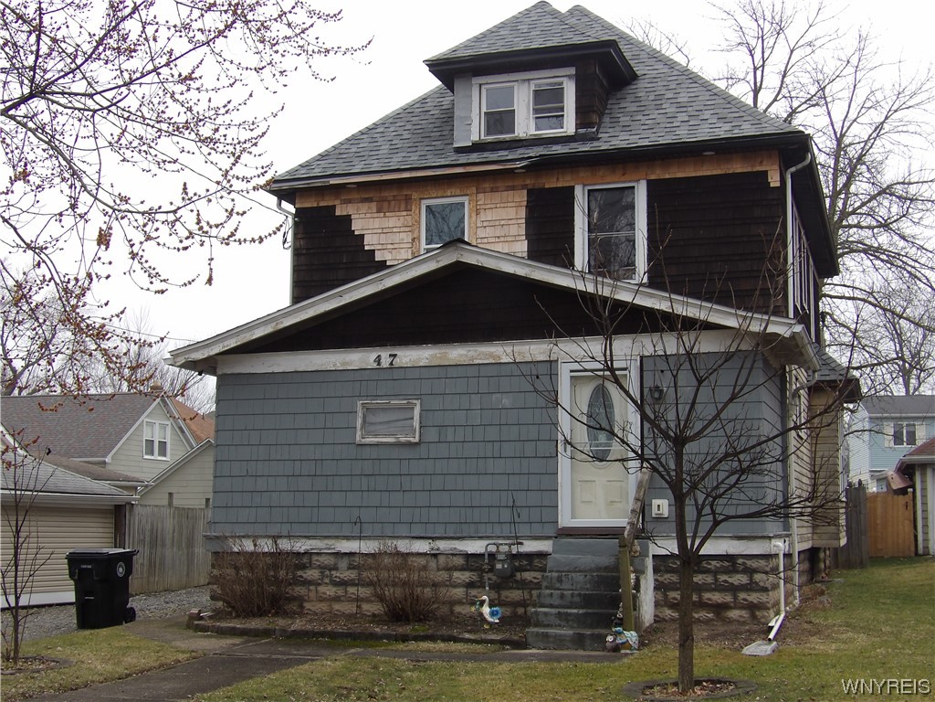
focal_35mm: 46
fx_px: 1242
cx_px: 468
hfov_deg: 41.2
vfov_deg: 31.5
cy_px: 351
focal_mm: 8.2
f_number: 5.4
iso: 100
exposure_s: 1/61
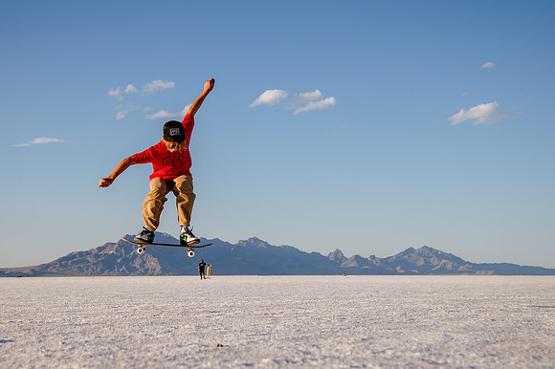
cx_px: 239
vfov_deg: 22.1
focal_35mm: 61
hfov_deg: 32.7
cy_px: 185
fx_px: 945
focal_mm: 46
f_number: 4
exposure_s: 1/1600
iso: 200
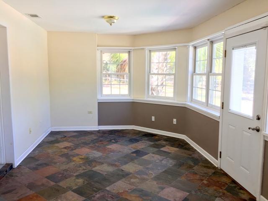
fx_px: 225
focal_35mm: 29
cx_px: 134
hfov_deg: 61.7
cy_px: 100
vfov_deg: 48.2
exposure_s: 1/30
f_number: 2.2
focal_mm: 4.15
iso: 50
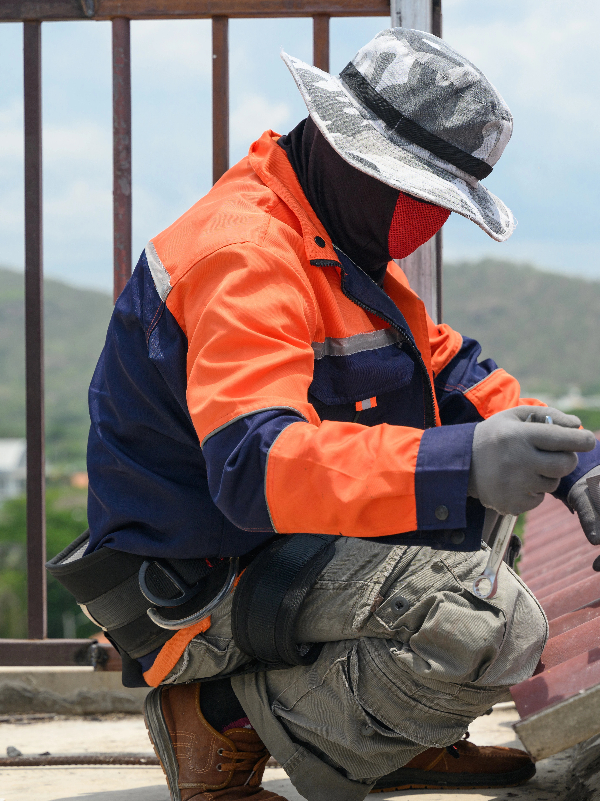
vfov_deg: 21.1
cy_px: 399
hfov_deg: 15.8
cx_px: 425
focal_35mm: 93
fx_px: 2149
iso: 64
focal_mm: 64
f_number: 4.5
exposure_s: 1/2000
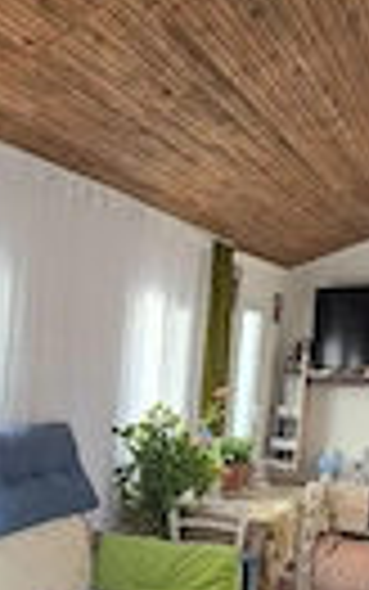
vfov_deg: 43.8
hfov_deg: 28.4
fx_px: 675
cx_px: -14
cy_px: 509
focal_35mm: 42
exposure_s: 1/50.3
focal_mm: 2.2
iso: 200
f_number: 1.9
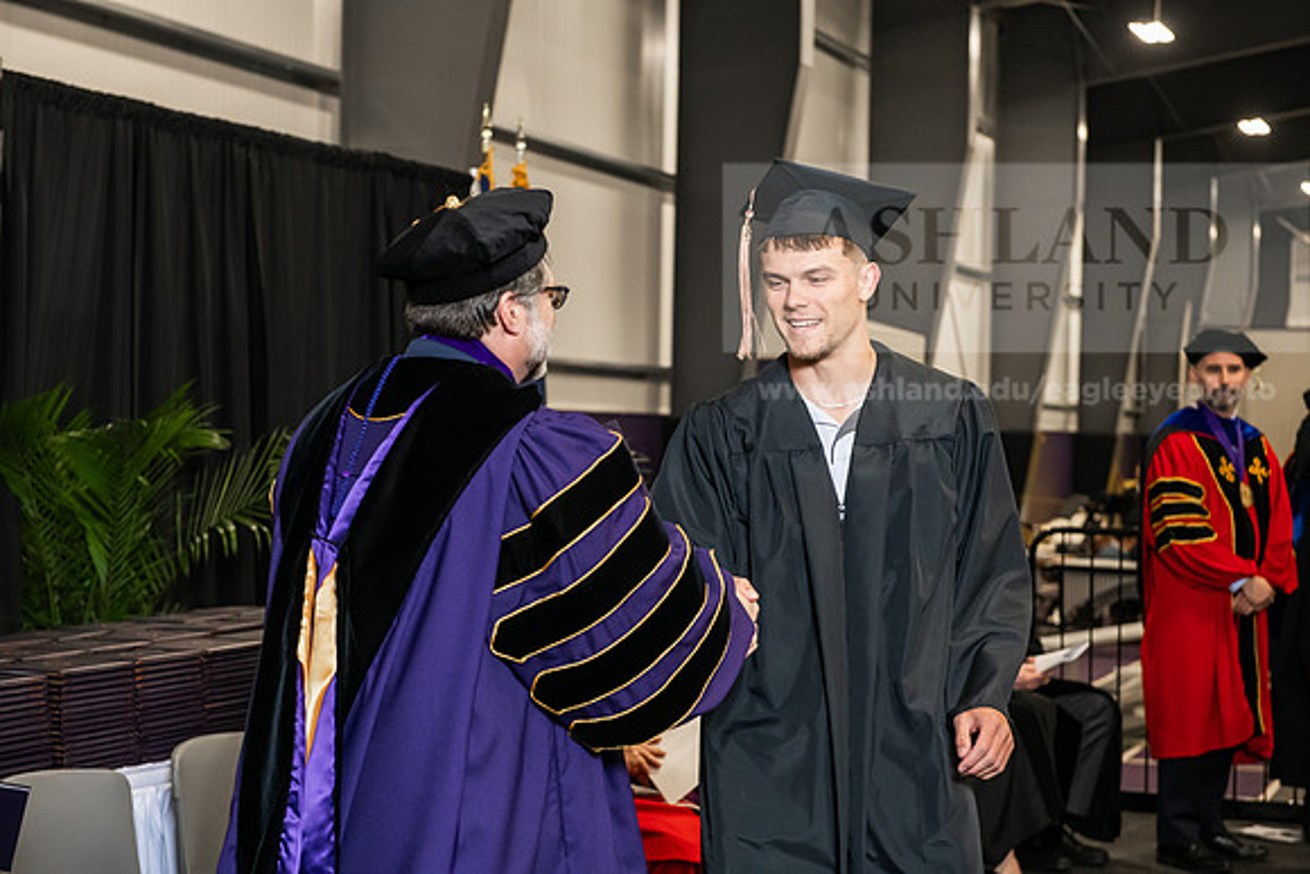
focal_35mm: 66
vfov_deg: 20.6
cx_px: 655
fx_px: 2402
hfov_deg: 30.5
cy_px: 437
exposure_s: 1/200
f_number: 5
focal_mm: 66
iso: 2500
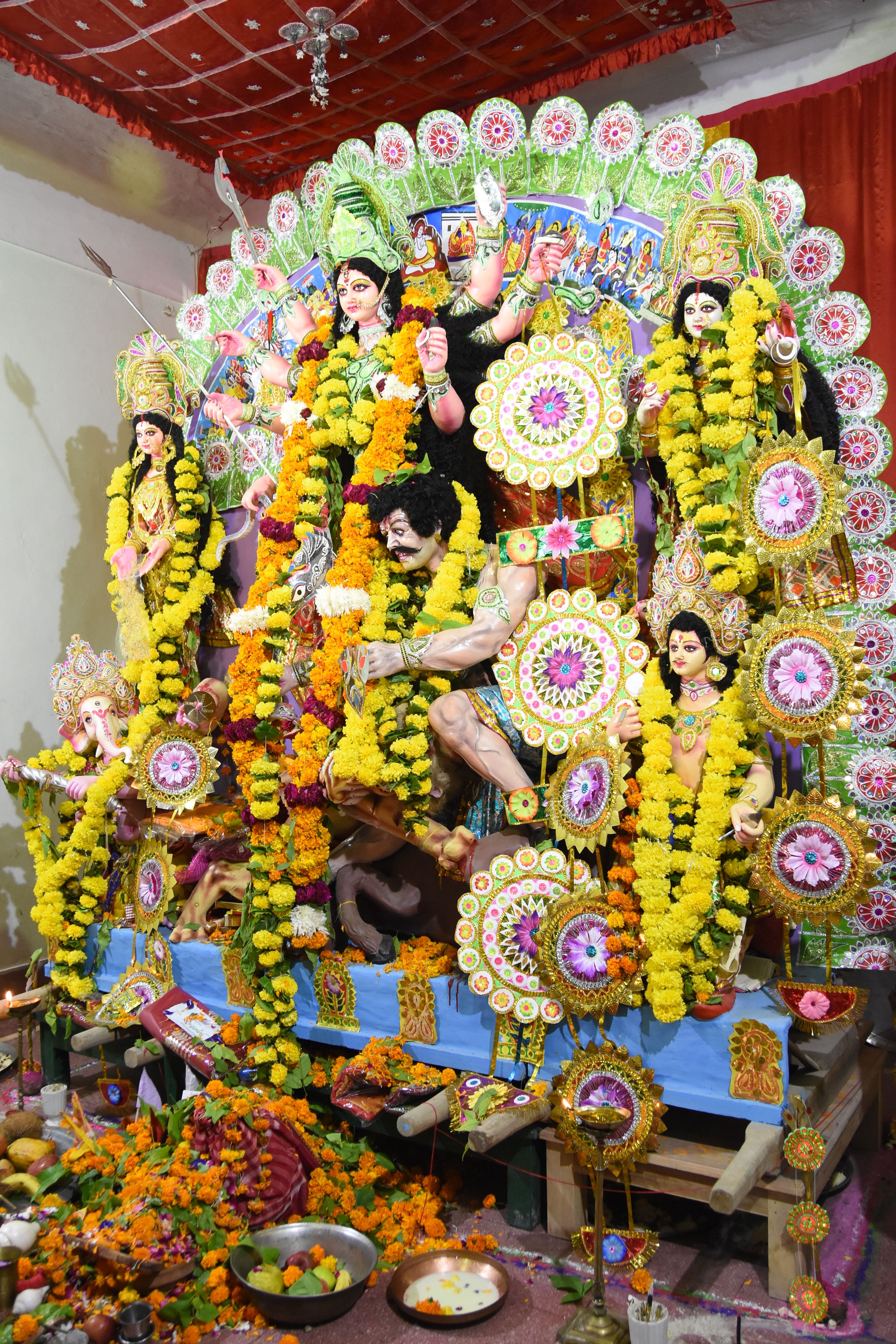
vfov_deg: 67.4
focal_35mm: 27
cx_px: 448
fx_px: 1007
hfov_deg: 48.0
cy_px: 672
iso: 1600
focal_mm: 18
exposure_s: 1/60
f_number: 4
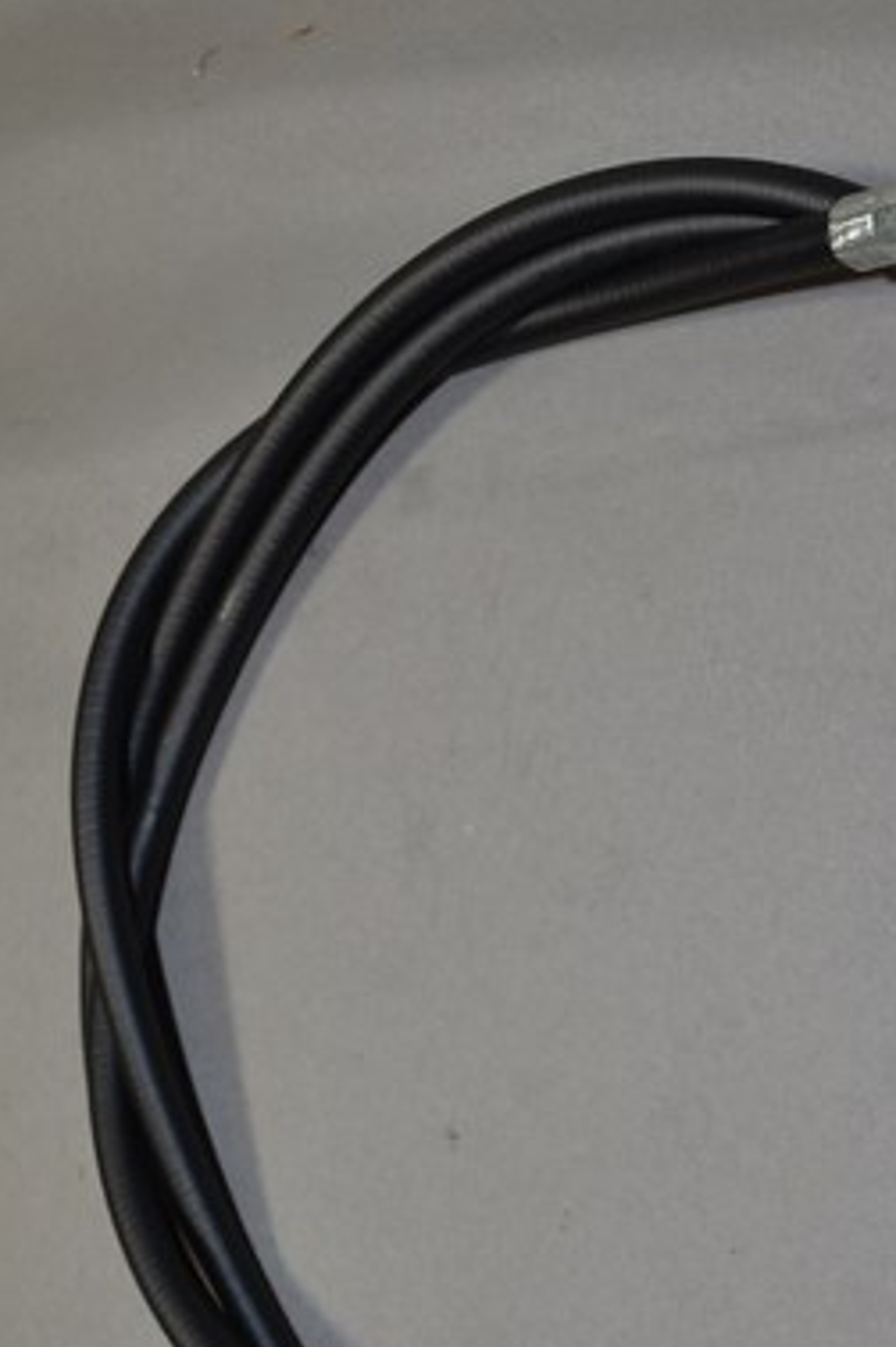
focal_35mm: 55
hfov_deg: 23.8
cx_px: 850
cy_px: 997
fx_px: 2055
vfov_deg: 35.5
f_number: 3.5
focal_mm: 18
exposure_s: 1/60
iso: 200
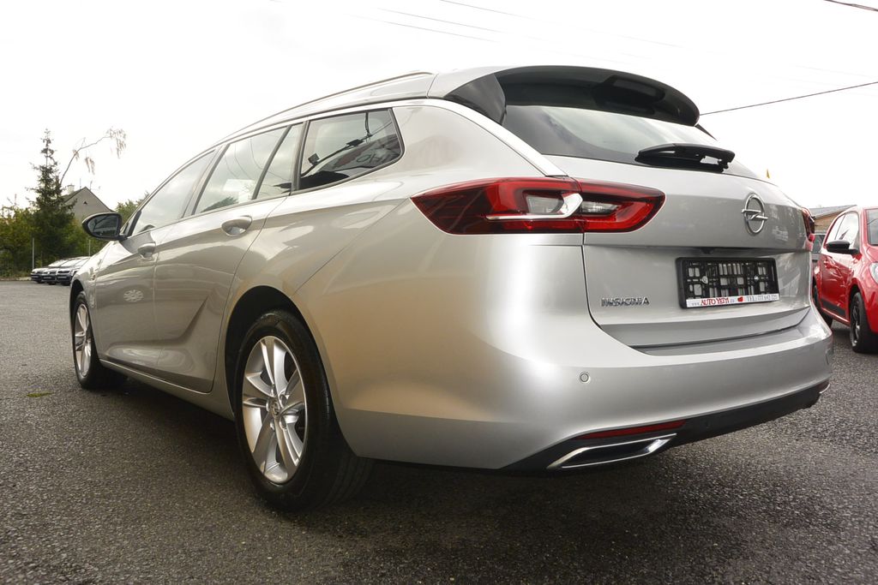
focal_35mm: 27
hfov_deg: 67.4
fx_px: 659
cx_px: 439
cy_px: 292
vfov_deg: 47.9
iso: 160
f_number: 7.1
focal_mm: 10
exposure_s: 1/250
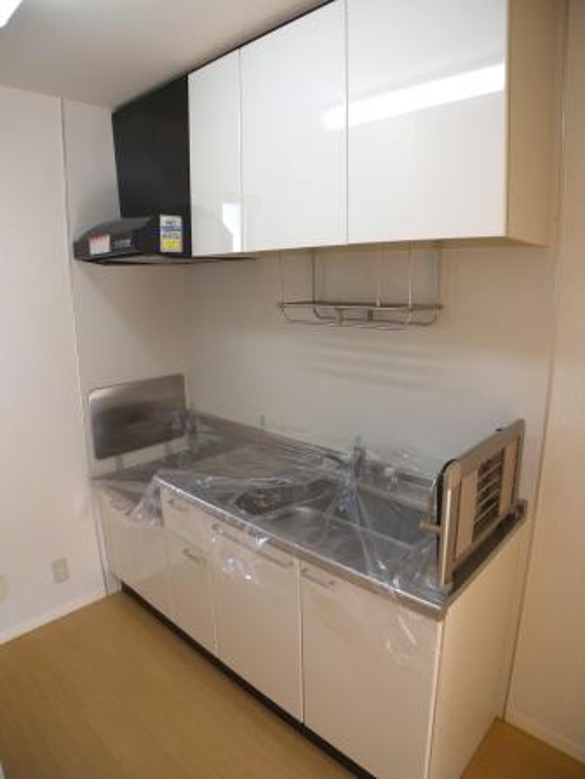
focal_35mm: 28
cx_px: 292
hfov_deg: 49.7
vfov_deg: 63.4
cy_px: 390
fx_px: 631
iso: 221
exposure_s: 1/65.3
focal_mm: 6
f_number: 2.7
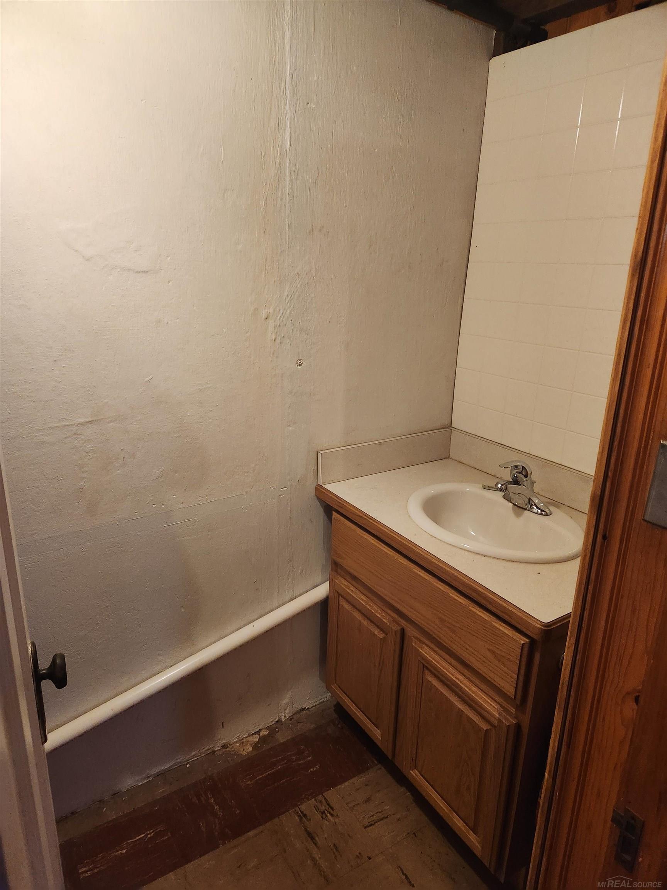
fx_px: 591
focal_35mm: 23
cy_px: 445
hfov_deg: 58.9
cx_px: 334
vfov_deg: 73.9
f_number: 1.8
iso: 500
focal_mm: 5.4
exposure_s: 1/120
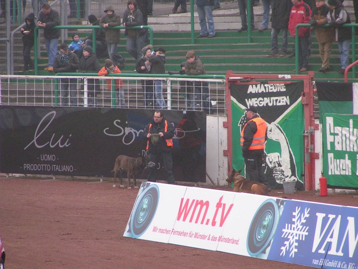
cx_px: 179
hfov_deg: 5.4
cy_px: 134
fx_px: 3806
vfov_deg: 4.0
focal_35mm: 368
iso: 160
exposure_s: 1/400
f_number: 3.5
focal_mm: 56.3
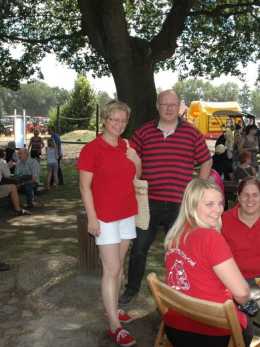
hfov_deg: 35.7
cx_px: 165
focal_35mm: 40
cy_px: 176
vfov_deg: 46.8
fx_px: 401
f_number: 5.6
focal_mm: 18
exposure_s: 1/500
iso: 400
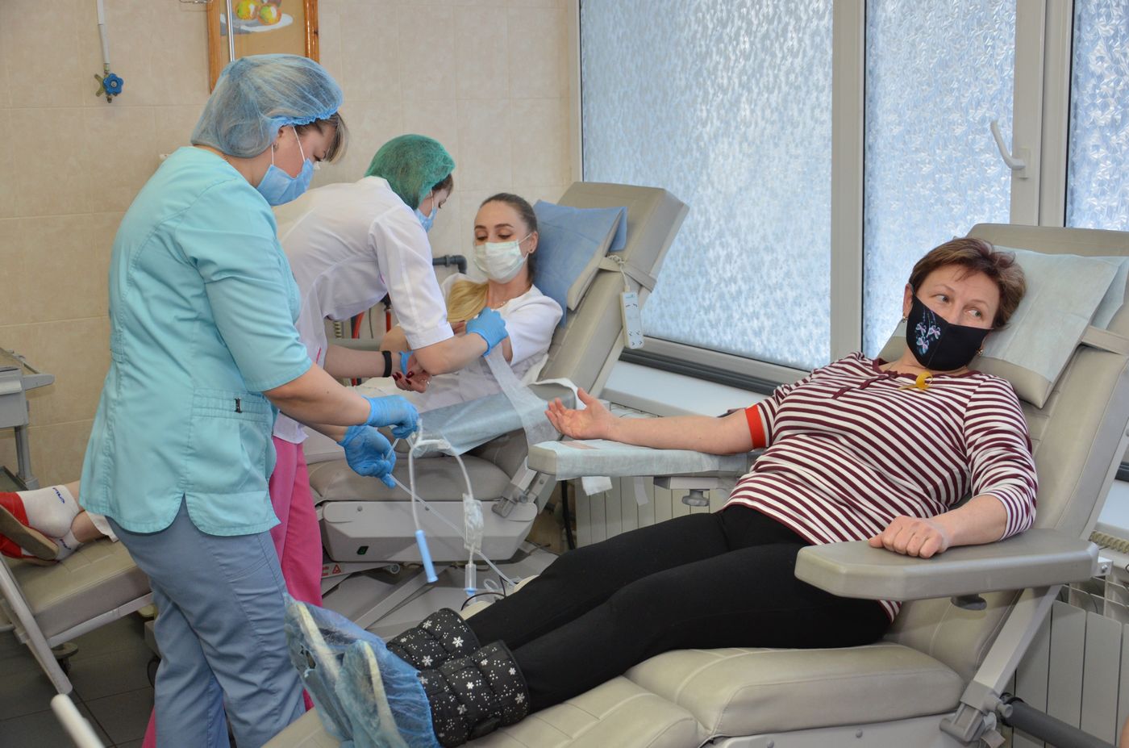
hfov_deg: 43.7
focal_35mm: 45
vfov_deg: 29.7
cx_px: 564
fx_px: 1408
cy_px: 374
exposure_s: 1/160
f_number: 4.2
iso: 640
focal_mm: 30
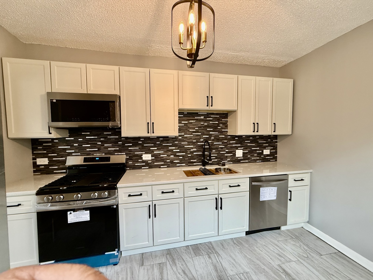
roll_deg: +0.2
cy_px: 140
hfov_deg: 102.1
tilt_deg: -1.5
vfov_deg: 85.7
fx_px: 151
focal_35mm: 14
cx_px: 186
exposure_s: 1/60
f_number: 2.2
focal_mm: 2.22
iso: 200
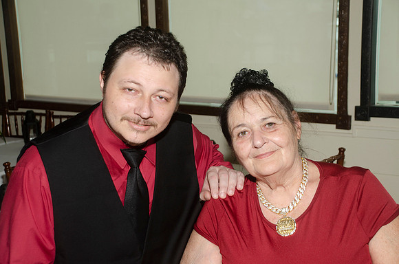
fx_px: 664
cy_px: 132
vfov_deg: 22.5
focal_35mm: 60
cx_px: 200
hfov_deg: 33.5
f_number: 5
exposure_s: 1/250
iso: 100
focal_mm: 40
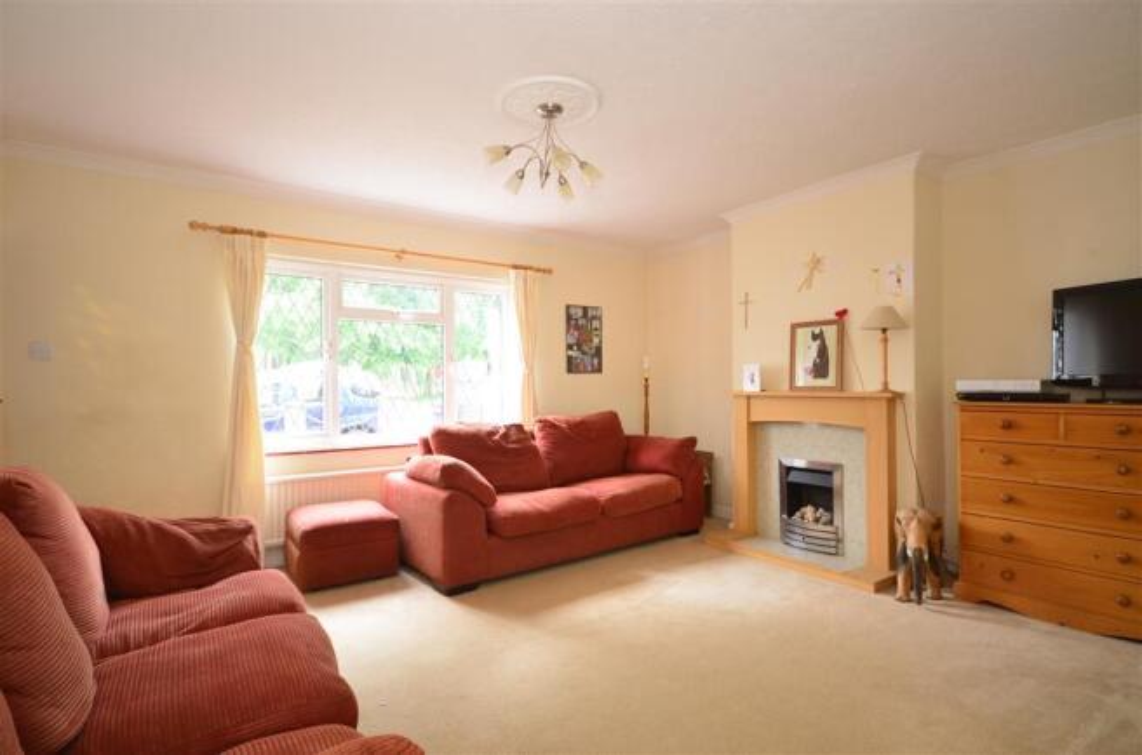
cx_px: 571
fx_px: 570
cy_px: 378
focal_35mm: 18
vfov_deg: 67.1
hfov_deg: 90.1
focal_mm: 12
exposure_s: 1/8
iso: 200
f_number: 5
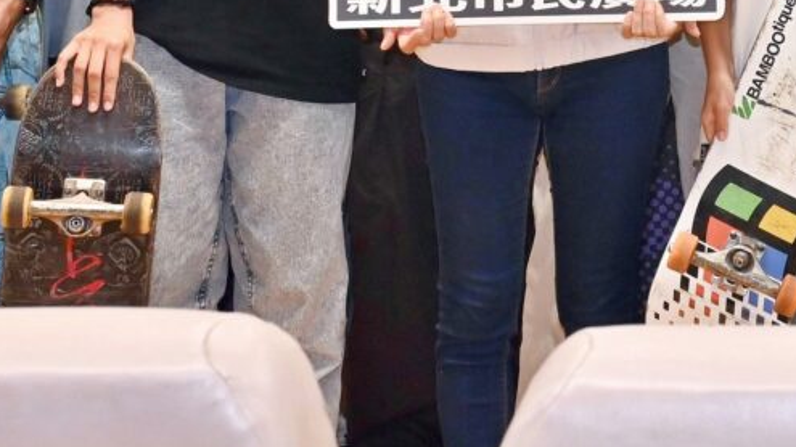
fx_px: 2514
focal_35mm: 119
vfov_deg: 9.4
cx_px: 907
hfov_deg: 17.3
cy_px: -498
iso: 1000
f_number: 5
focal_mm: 27.5
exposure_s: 1/125
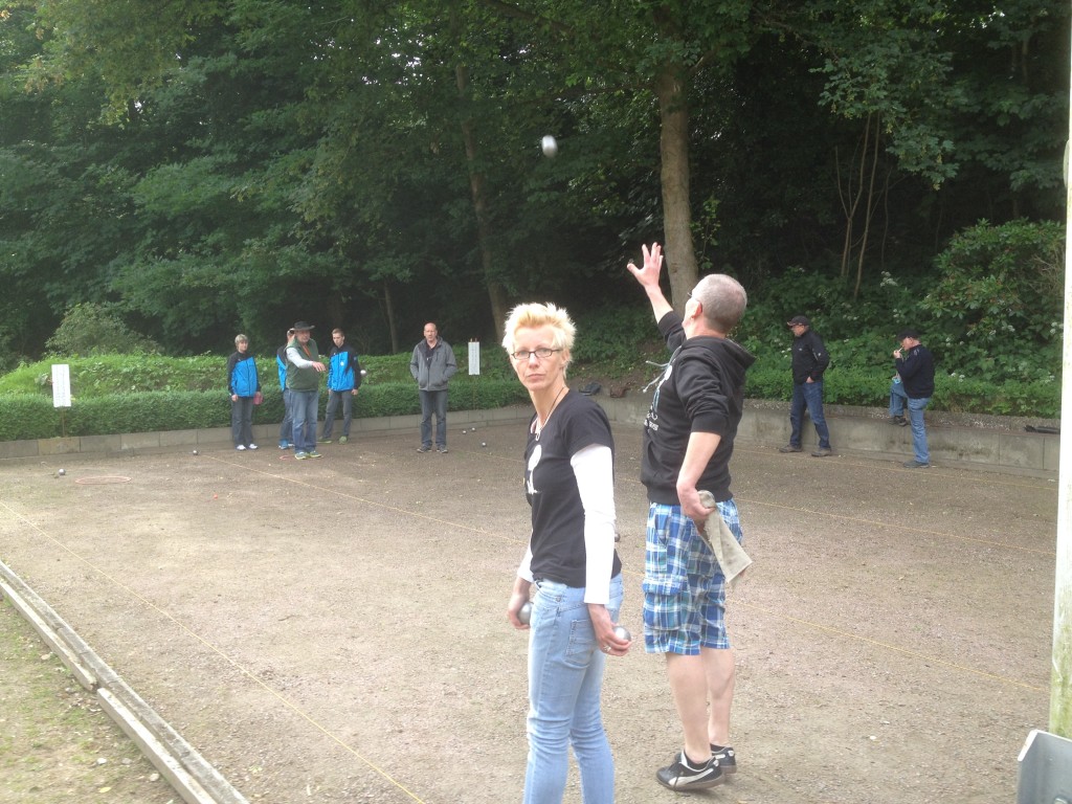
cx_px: 536
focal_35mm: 35
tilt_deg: -1.0
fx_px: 1084
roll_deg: +1.2
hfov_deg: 52.6
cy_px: 402
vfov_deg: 40.7
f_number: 2.4
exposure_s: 1/120
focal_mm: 4.28
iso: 50
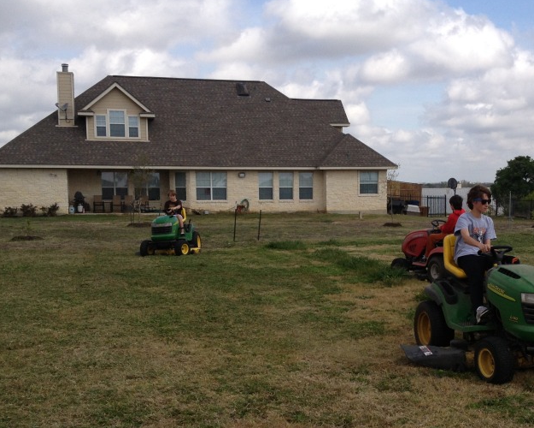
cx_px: 378
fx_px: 885
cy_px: 282
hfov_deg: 33.1
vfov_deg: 27.0
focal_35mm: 56
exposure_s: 1/1842
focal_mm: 4.28
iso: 50
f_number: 2.4
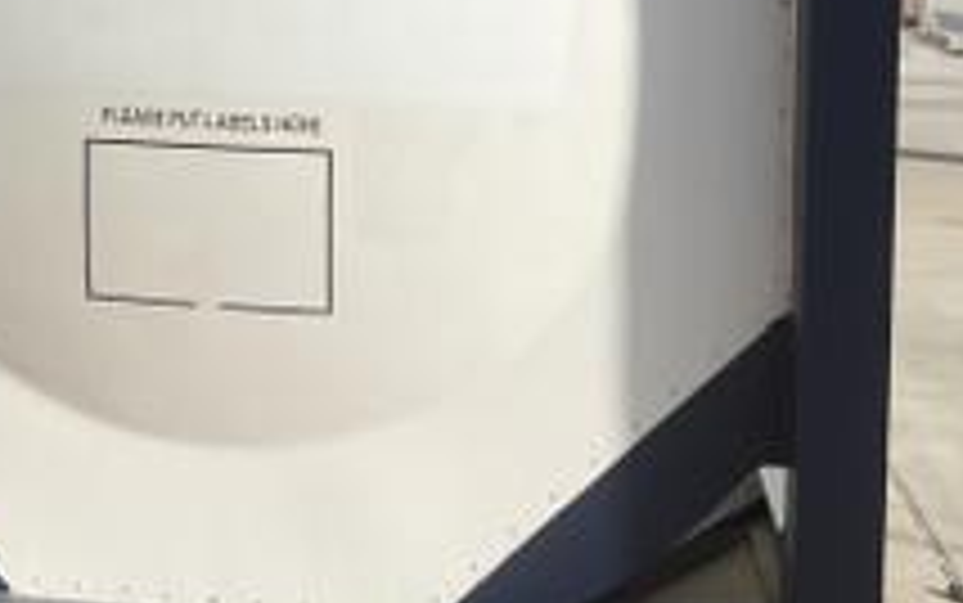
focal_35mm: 66
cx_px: 209
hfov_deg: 30.4
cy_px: -45
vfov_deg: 19.0
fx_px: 1733
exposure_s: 1/3788
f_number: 1.8
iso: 25
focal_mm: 3
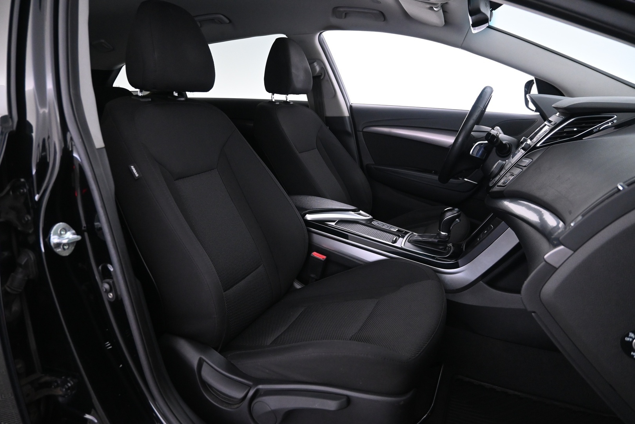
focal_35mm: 26
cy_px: 212
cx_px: 318
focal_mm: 17
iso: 2000
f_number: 3.5
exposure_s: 1/25
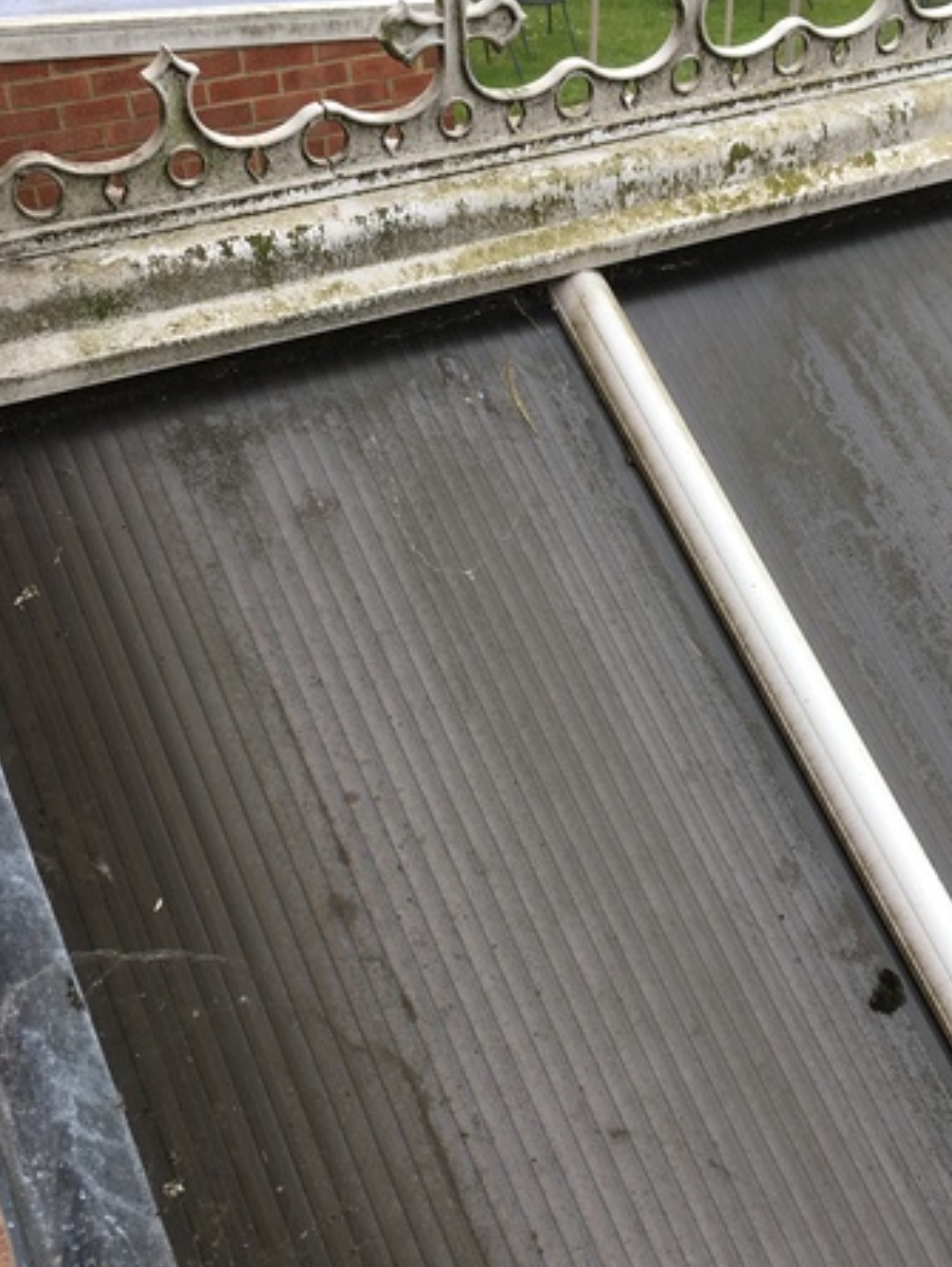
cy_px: 707
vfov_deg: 47.7
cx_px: 611
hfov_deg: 36.6
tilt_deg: -44.4
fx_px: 1429
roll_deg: -3.5
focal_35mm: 39
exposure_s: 1/323
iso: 25
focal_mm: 4.15
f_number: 2.2
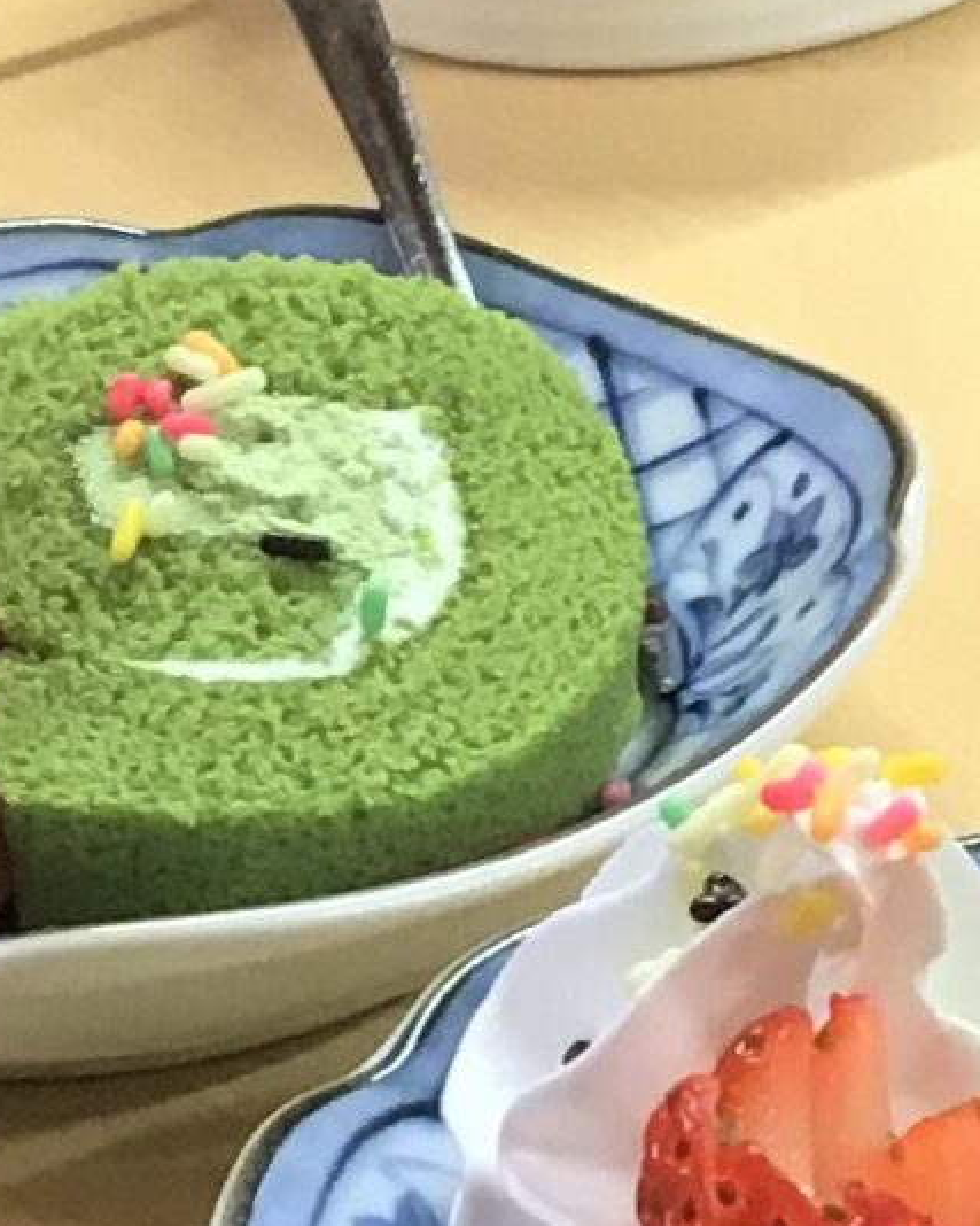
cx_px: 392
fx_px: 2466
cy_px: 489
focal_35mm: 68
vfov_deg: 27.8
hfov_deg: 22.4
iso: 80
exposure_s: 1/30
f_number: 2.4
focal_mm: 3.3
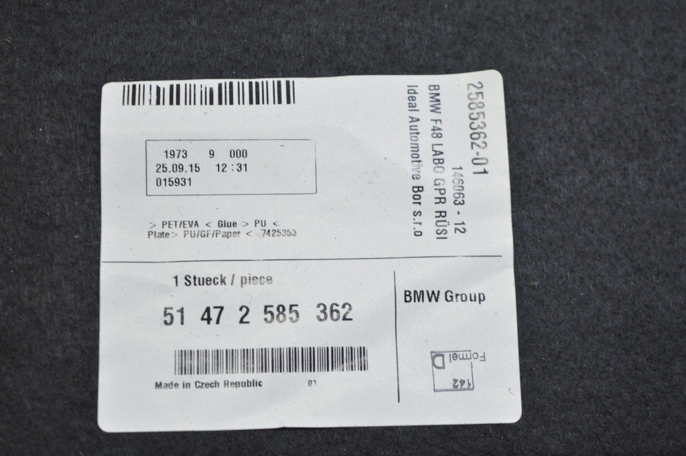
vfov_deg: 18.9
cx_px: 343
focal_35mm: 72
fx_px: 1371
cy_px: 228
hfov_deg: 28.1
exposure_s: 1/20
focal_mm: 48
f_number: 5.6
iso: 400
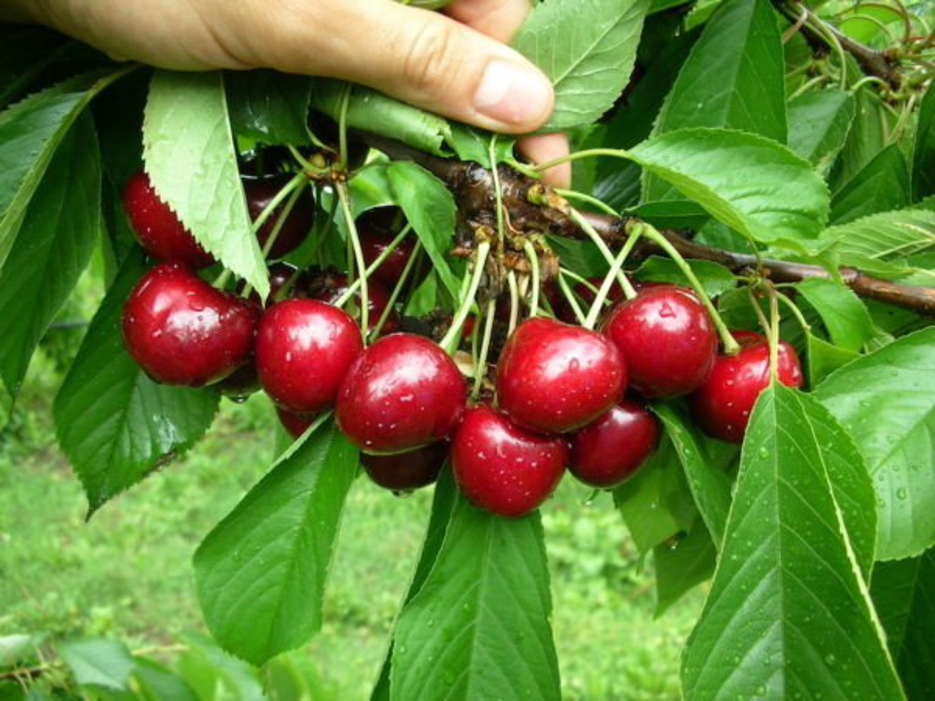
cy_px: 350
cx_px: 468
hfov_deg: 52.6
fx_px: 945
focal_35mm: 35
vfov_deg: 40.7
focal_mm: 5.8
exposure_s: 1/114
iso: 50
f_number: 3
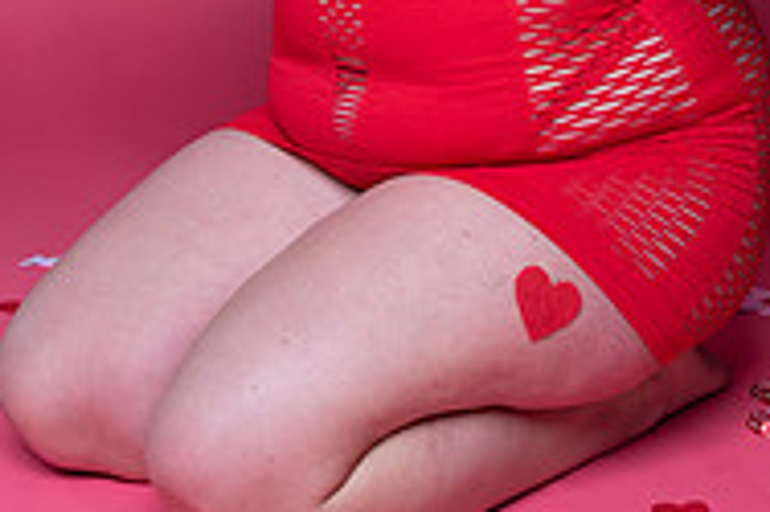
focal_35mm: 108
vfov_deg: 12.1
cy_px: -264
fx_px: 2308
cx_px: 414
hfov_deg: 18.9
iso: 100
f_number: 8
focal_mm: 35
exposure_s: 1/160
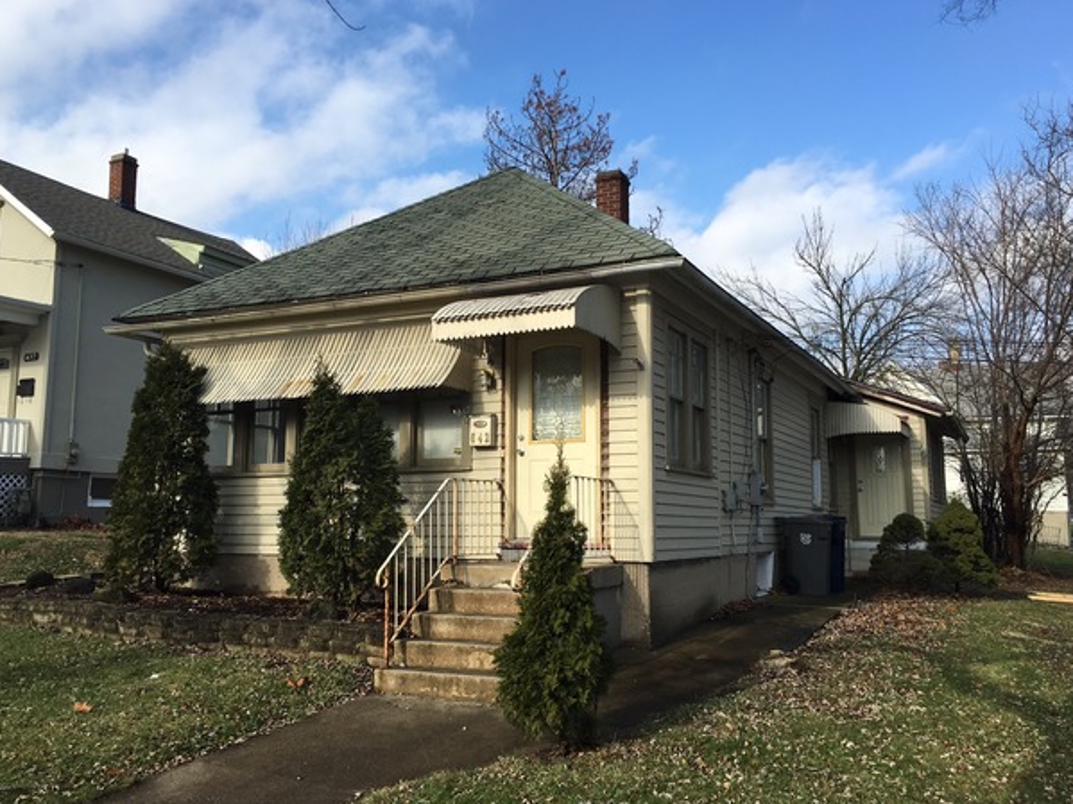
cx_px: 539
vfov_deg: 45.4
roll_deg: +0.4
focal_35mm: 31
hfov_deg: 58.4
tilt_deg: +9.0
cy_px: 406
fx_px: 961
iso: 25
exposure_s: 1/927
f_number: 2.2
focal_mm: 4.15
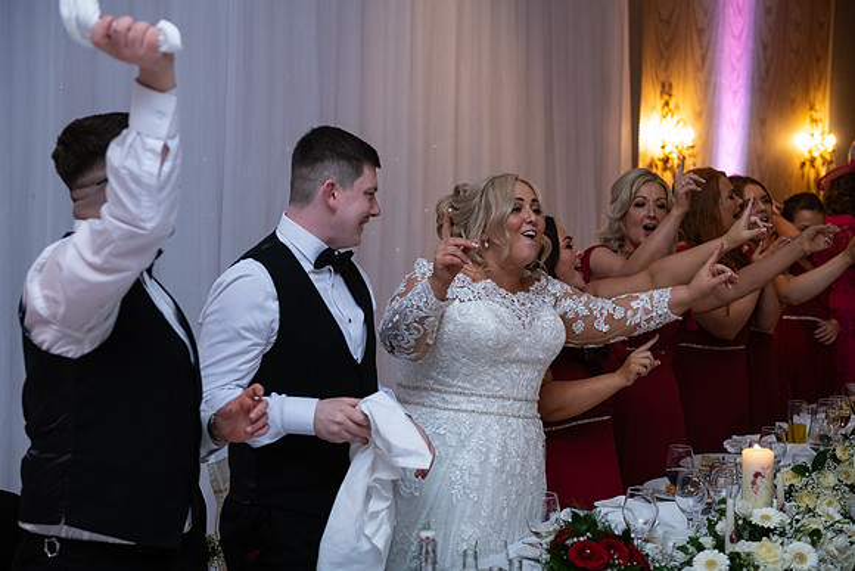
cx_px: 428
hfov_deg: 33.4
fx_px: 1425
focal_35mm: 60
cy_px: 286
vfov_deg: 22.6
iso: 1000
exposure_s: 1/160
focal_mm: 60
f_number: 3.5
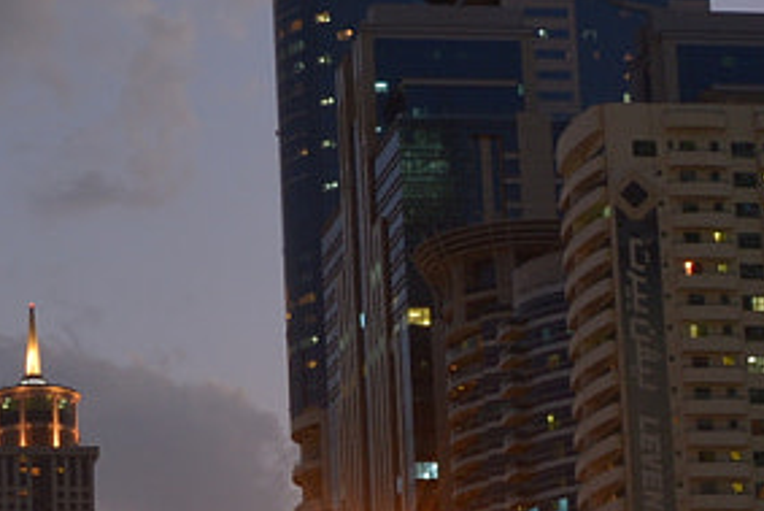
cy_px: 487
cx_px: -246
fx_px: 6302
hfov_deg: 6.9
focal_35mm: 297
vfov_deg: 4.6
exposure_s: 1/1.3
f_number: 9
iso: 100
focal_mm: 35
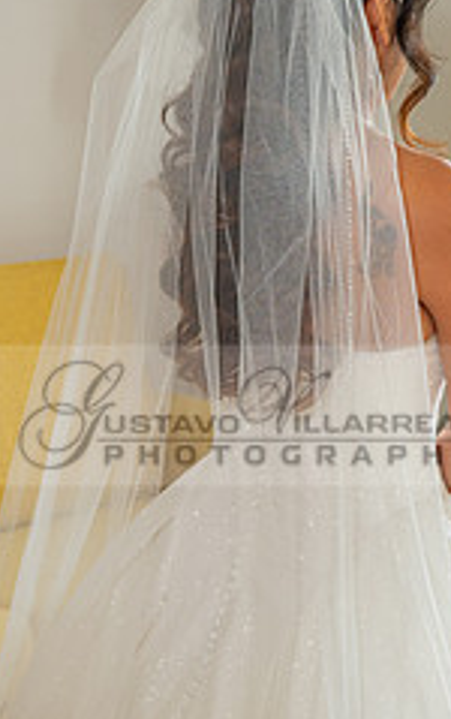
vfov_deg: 22.5
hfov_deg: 14.2
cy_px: 415
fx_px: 1804
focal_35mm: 92
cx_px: 250
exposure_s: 1/200
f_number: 4
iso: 1250
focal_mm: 48
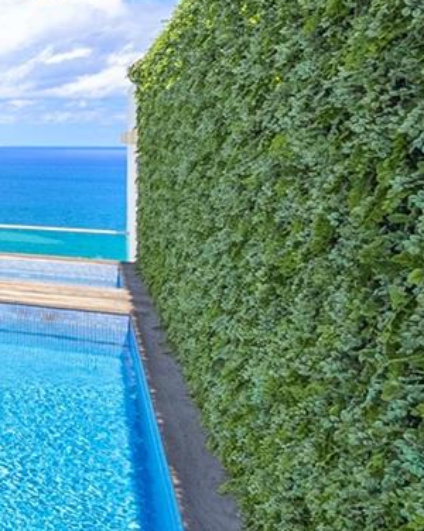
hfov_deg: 15.8
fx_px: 754
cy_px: 227
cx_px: -567
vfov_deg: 38.7
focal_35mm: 48
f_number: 8
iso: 400
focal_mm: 12
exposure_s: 1/1000
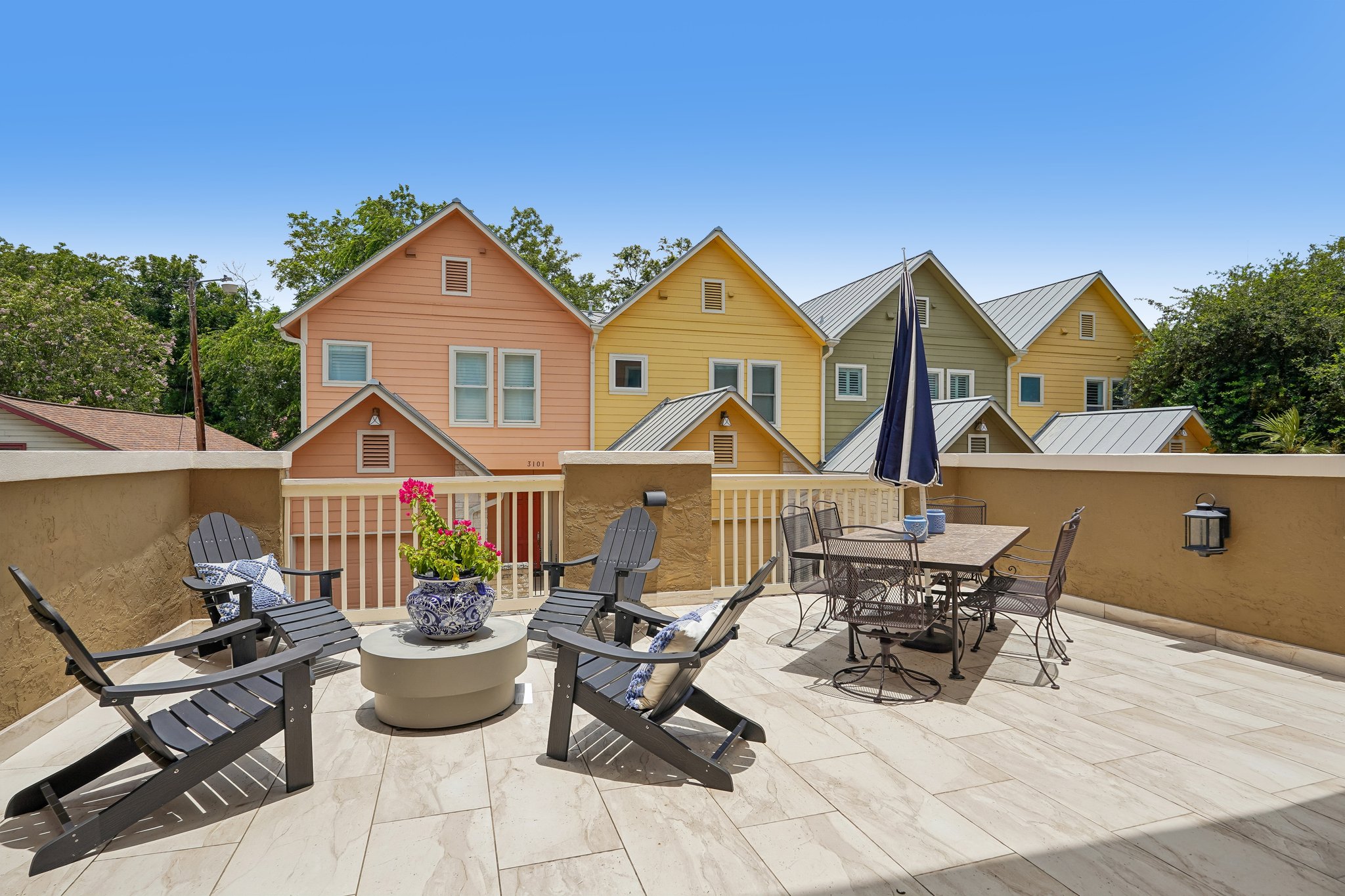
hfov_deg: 90.0
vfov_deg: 67.4
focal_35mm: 18
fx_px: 672
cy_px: 448
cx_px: 672
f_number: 8
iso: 100
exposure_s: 1/400
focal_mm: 18
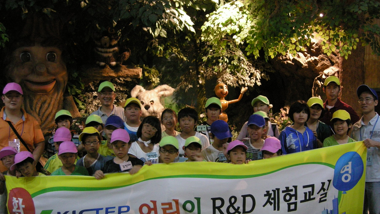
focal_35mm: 40
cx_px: 191
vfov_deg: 29.5
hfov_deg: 50.5
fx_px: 403
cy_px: 142
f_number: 2.7
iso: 400
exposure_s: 1/12.1
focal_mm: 7.5
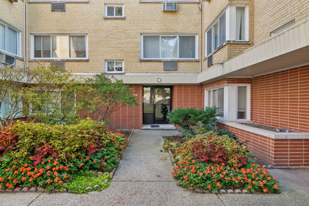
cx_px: 154
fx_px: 180
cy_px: 103
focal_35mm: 21
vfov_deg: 59.4
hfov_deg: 81.3
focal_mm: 14
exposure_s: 1/100
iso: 400
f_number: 8
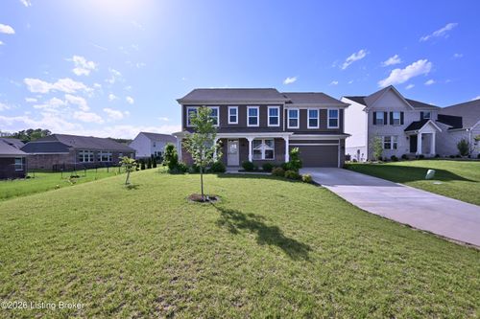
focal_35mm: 15
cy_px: 160
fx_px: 200
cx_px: 240
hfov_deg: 100.4
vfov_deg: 77.3
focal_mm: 15
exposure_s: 1/1600
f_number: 6.3
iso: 400
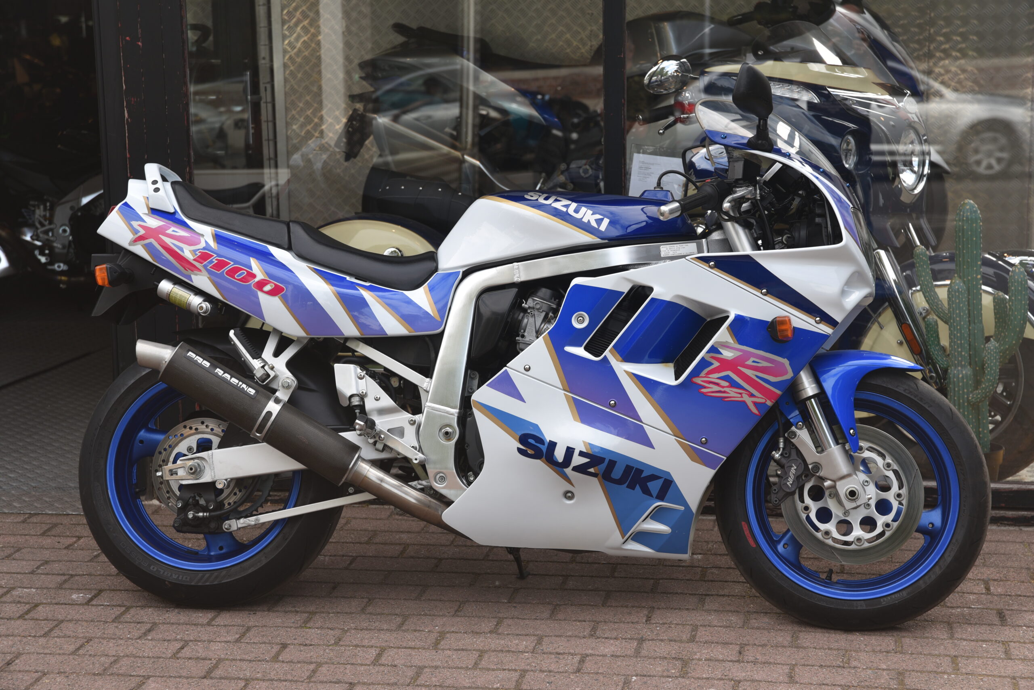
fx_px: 2011
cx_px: 517
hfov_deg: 28.8
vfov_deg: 19.5
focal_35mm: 70
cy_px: 345
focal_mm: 70
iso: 100
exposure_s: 1/125
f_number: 5.6
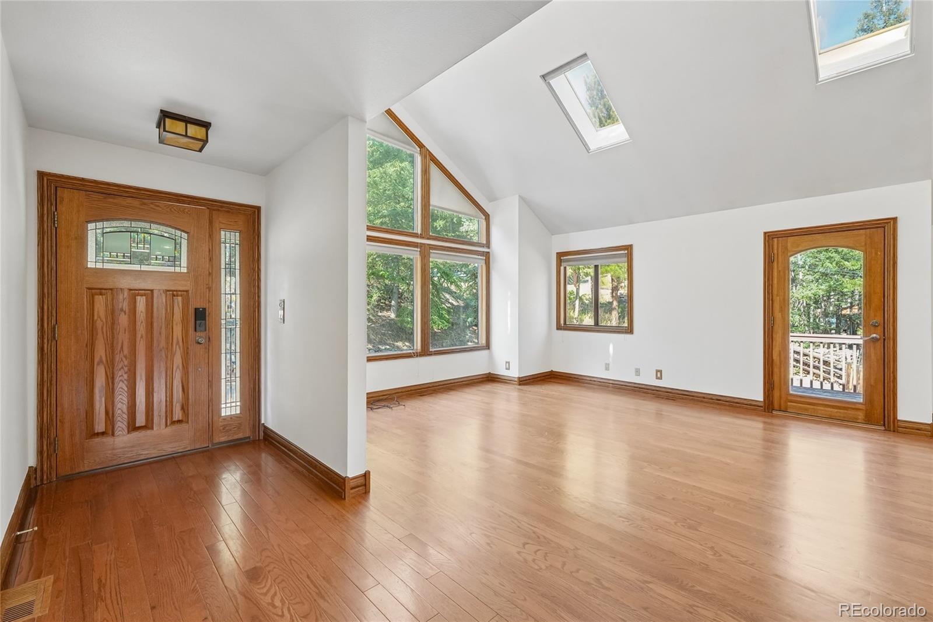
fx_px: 389
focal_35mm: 15
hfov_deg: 100.4
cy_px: 311
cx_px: 466
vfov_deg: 77.3
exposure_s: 1/6
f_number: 8
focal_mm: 10
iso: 800
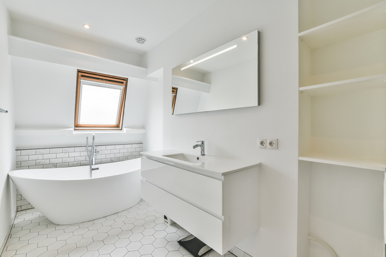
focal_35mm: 15
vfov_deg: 77.3
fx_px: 161
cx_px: 193
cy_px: 128
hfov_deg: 100.4
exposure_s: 1/5
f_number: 13
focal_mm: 10
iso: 100
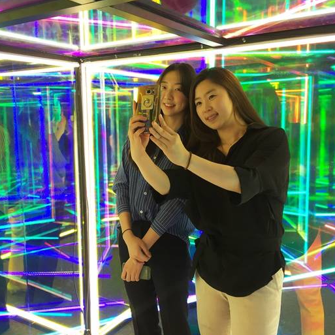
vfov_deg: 47.2
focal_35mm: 35
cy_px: 170
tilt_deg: -7.2
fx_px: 383
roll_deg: +1.6
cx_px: 148
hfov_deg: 47.1
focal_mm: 4.15
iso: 32
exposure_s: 1/40
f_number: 2.2
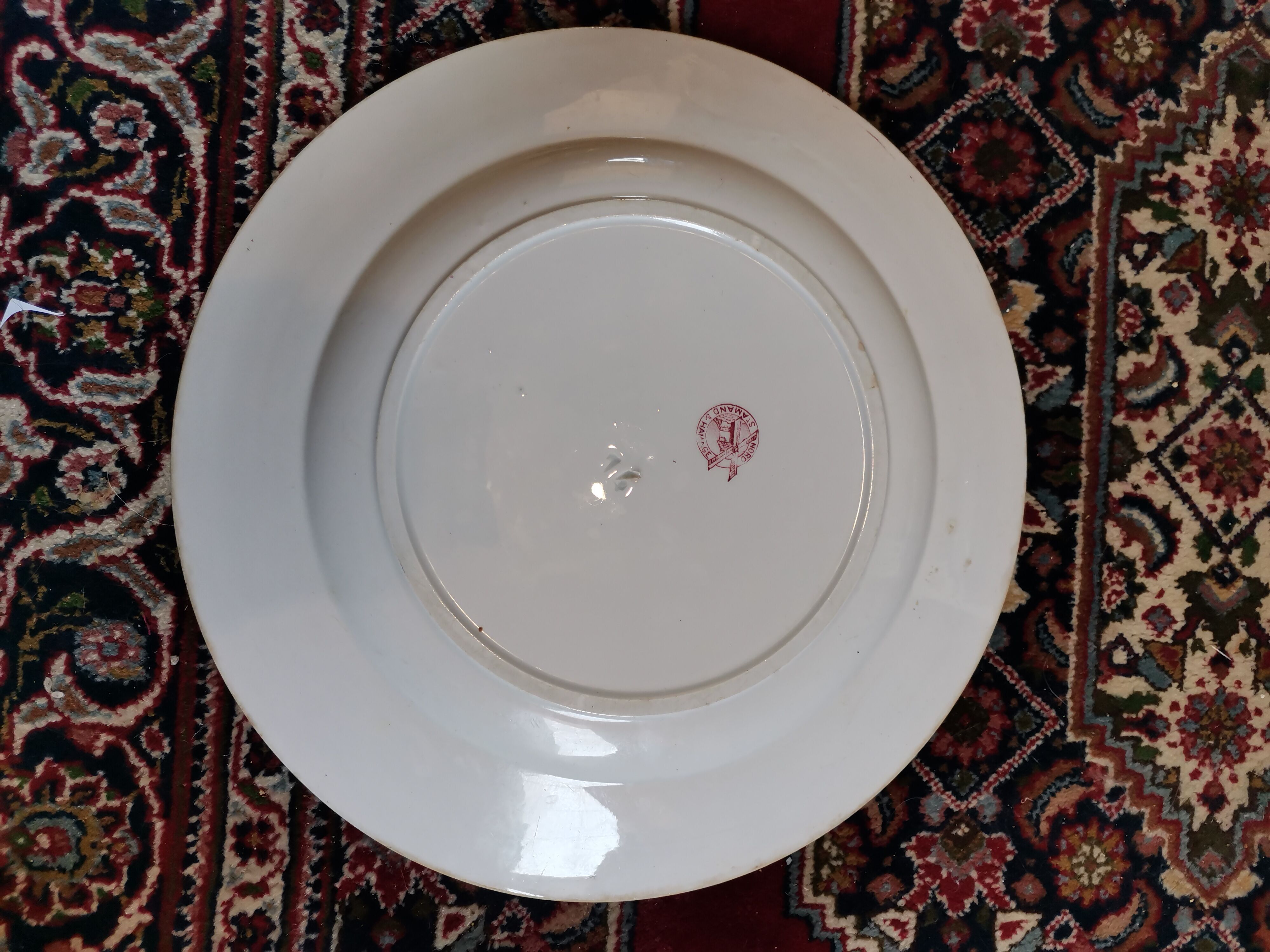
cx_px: 635
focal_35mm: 26
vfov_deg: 53.1
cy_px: 476
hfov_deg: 67.3
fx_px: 954
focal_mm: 4.75
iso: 125
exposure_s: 1/60
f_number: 1.8
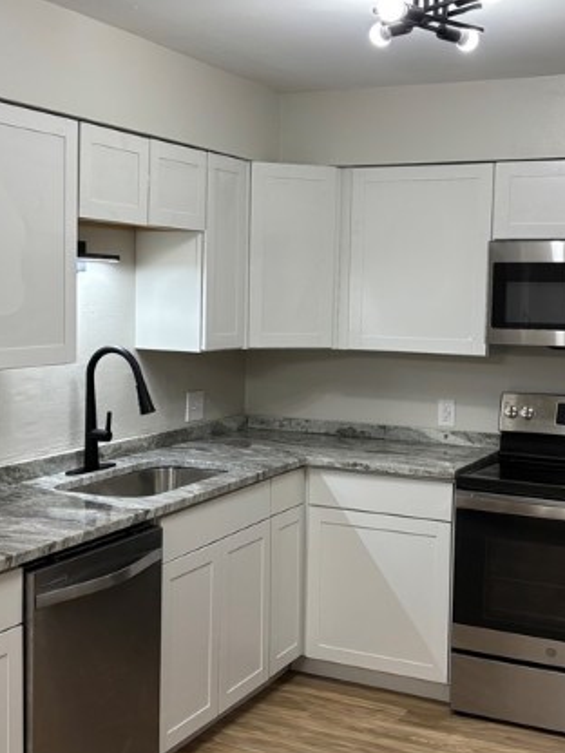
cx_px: 311
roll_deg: -1.5
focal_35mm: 48
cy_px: 375
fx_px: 1045
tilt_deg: -6.0
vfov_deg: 39.7
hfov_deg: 30.2
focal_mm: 5.96
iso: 125
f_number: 1.6
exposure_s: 1/120
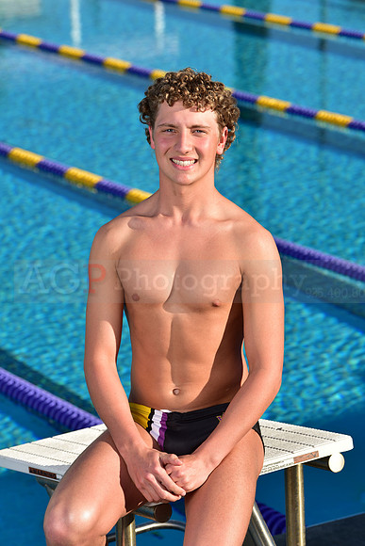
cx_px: 182
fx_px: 2052
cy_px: 273
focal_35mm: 135
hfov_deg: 10.2
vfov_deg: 15.2
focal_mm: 135
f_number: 6.3
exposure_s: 1/250
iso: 64
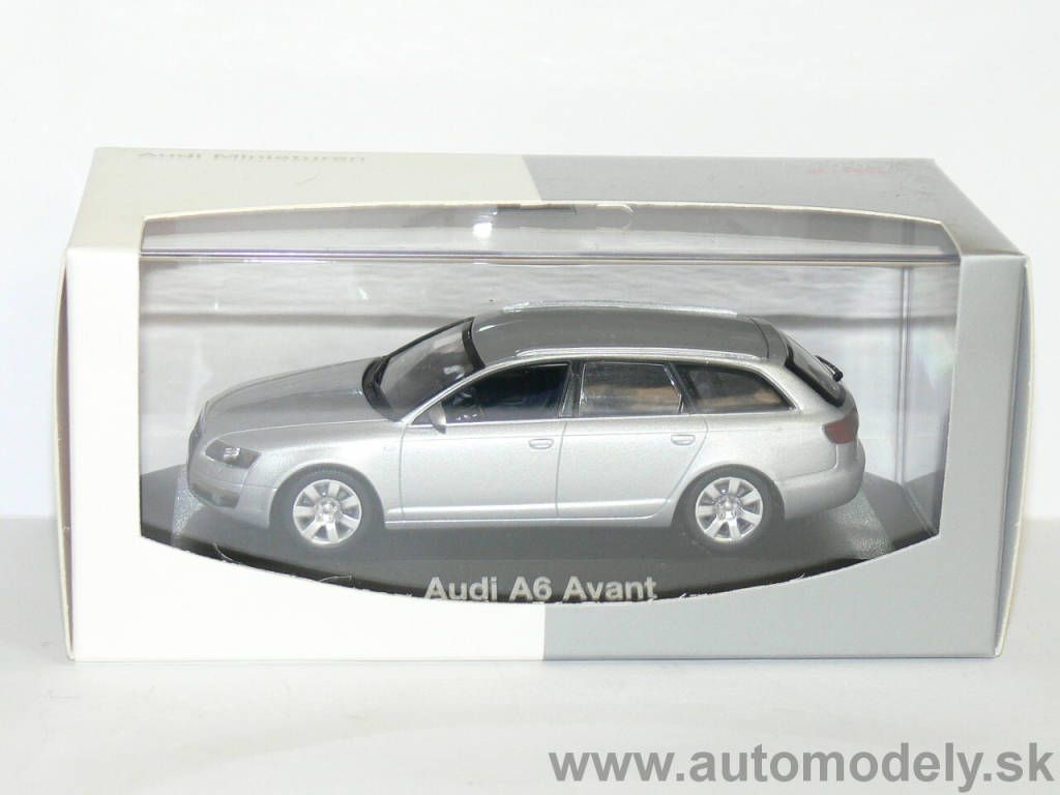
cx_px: 530
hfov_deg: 21.3
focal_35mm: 92
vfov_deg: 16.1
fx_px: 2817
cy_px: 398
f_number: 3.2
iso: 100
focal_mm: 13.4
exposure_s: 1/30
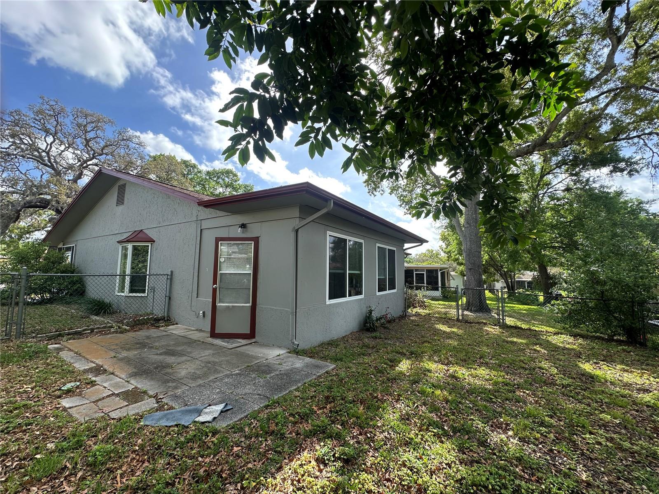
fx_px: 267
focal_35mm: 14
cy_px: 247
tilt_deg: +5.4
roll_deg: -0.6
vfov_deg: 85.7
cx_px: 330
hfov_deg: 102.1
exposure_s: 1/711
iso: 40
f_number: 2.2
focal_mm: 2.22
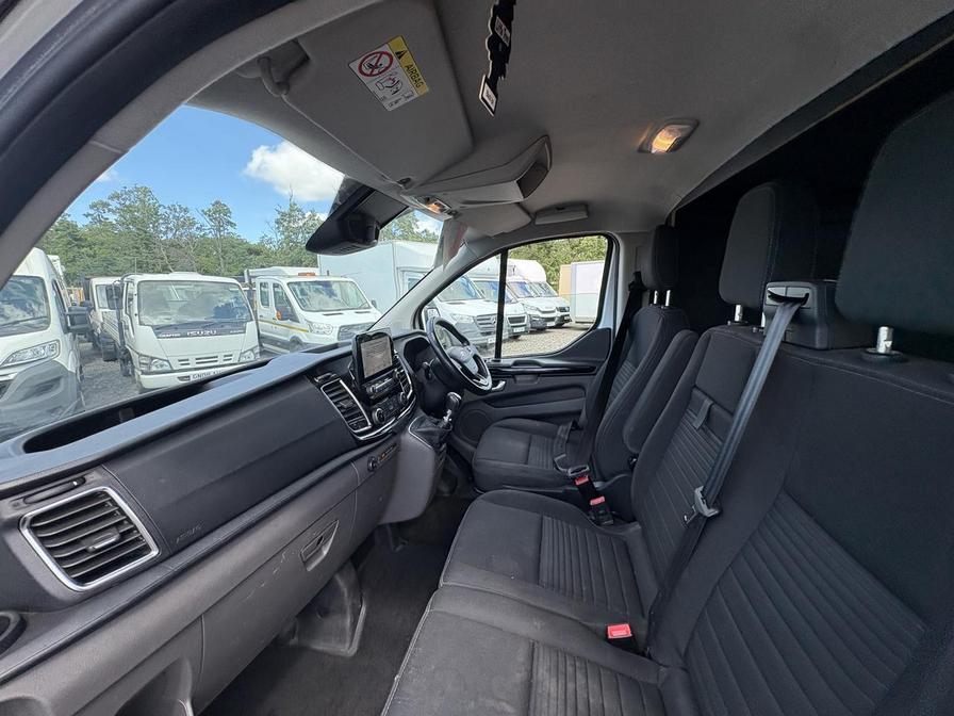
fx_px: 386
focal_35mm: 14
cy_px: 358
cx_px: 477
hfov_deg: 102.1
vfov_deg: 85.7
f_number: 2.2
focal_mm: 2.22
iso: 64
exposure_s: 1/302
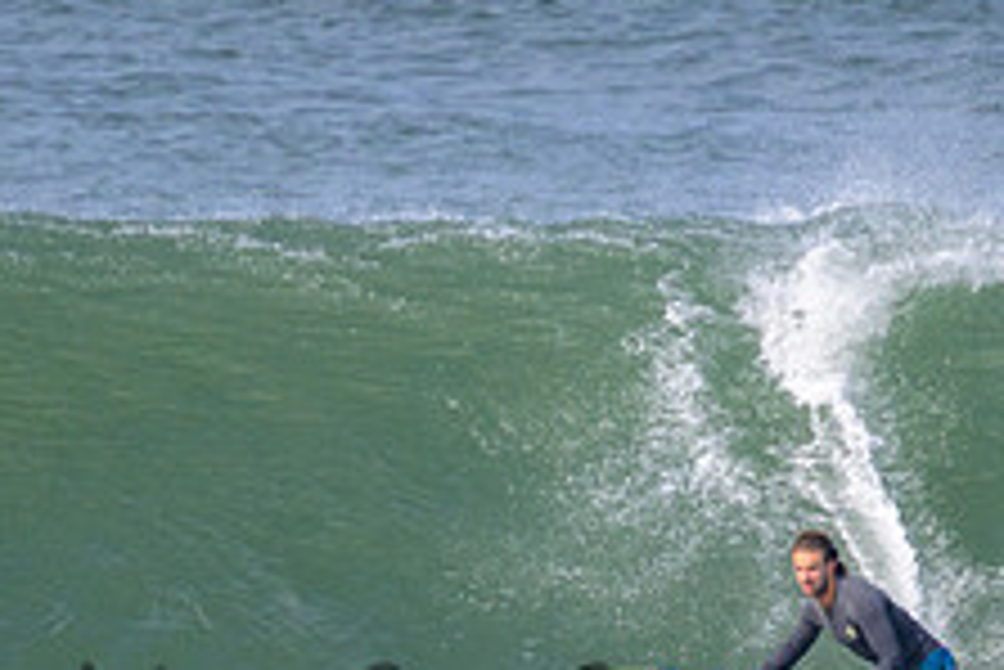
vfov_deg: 0.7
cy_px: 695
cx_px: 545
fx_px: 58044
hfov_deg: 1.0
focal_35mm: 2080
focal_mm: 800
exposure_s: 1/2000
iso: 1250
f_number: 11
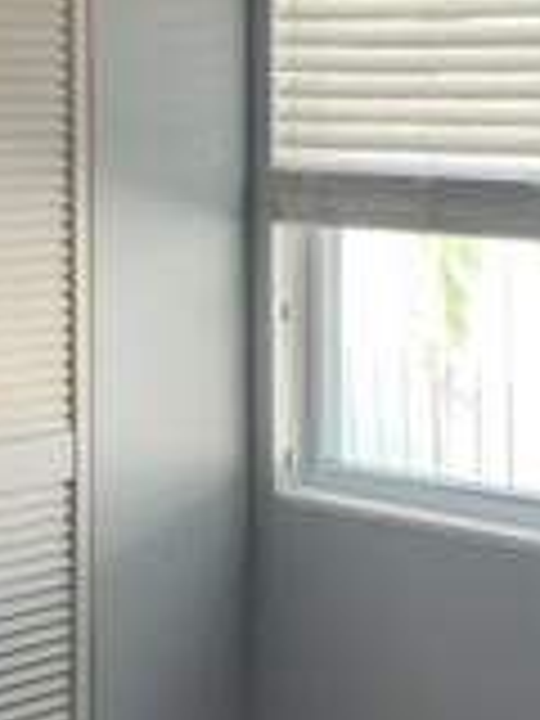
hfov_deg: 14.1
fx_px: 2163
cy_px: 310
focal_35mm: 104
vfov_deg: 18.9
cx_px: 86
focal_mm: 4.25
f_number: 1.8
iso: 64
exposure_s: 1/60
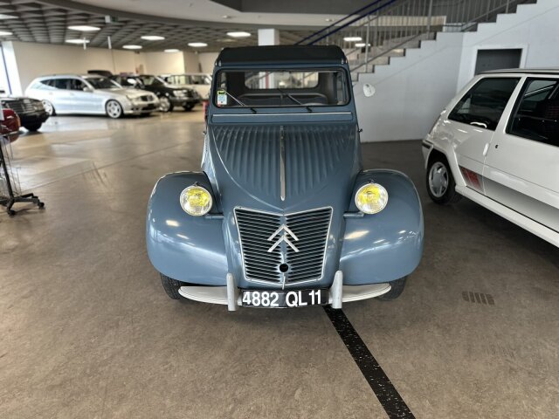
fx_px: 388
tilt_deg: -18.7
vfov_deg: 56.8
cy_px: 210
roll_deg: -0.6
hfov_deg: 71.6
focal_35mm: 24
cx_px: 280
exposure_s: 1/50
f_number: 1.78
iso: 250
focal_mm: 6.86
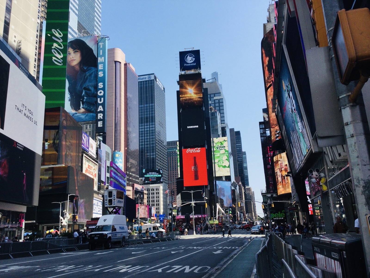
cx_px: 185
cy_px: 139
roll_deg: +2.5
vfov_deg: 45.4
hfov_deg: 58.4
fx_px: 331
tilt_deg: +16.1
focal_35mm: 31
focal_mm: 3.3
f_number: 2.4
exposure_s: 1/684
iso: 25
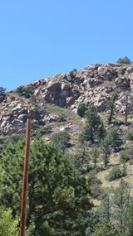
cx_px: 153
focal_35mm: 127
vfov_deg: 16.9
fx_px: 797
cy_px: 133
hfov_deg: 9.4
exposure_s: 1/160
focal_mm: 36
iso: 100
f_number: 6.3
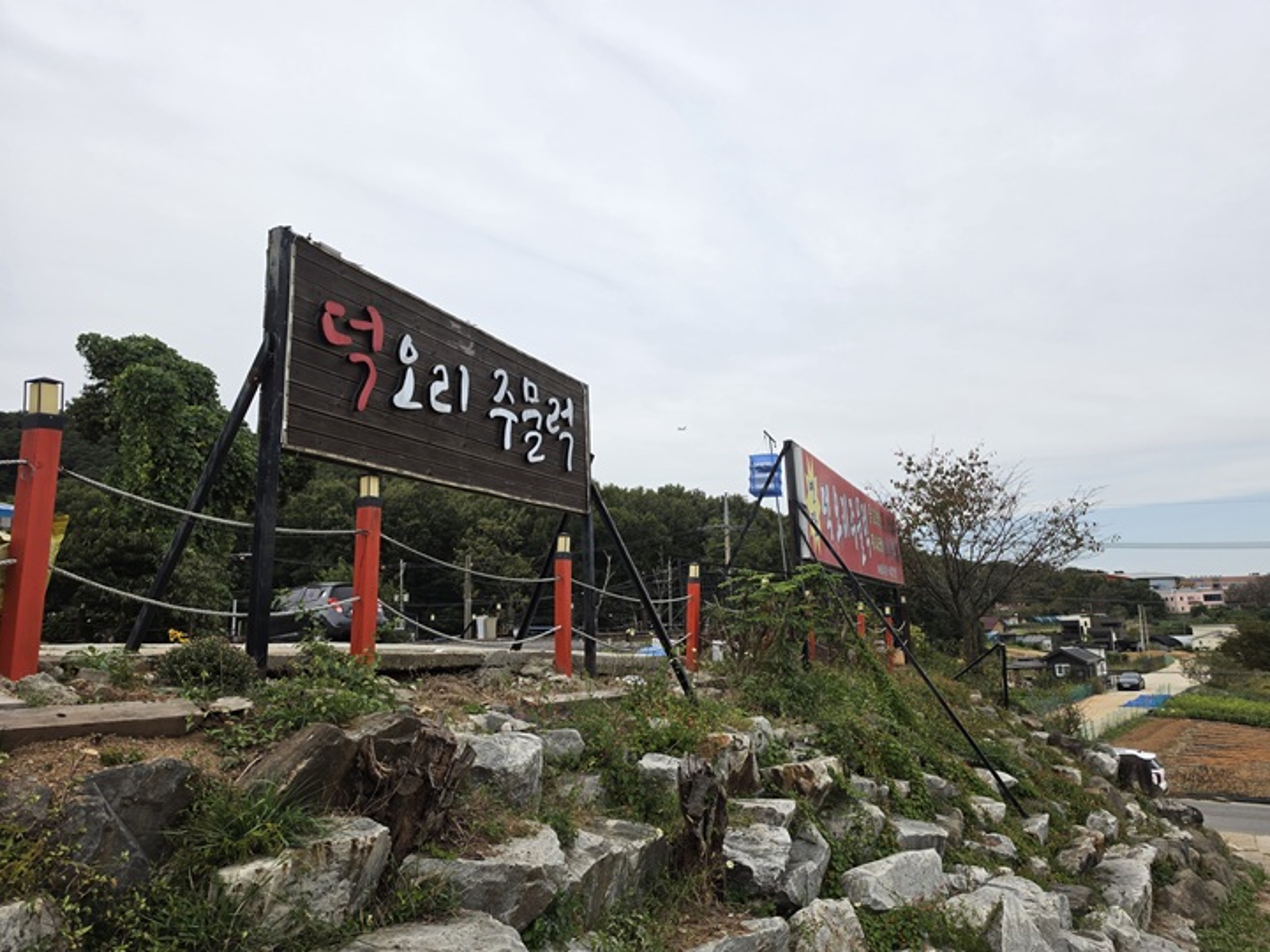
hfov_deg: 73.9
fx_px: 844
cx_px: 635
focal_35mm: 23
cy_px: 476
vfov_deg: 58.9
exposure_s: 1/4331
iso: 64
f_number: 1.4
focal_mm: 6.5
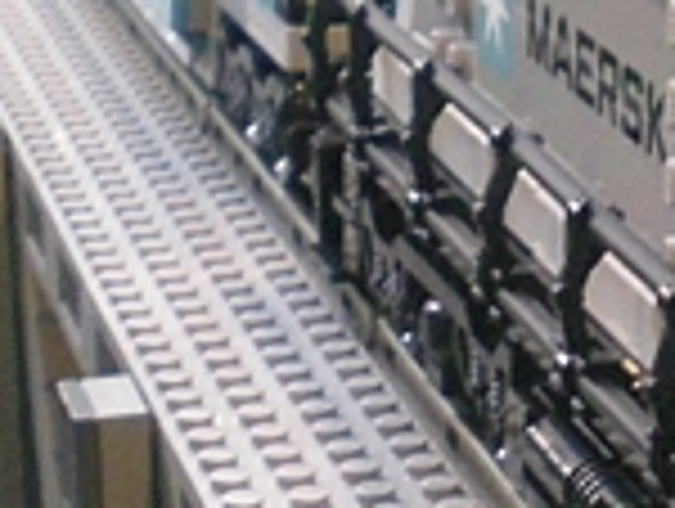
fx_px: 3164
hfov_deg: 12.0
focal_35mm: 162
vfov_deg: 9.2
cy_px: 423
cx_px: 738
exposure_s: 1/11.8
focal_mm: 6.3
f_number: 3.1
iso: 400
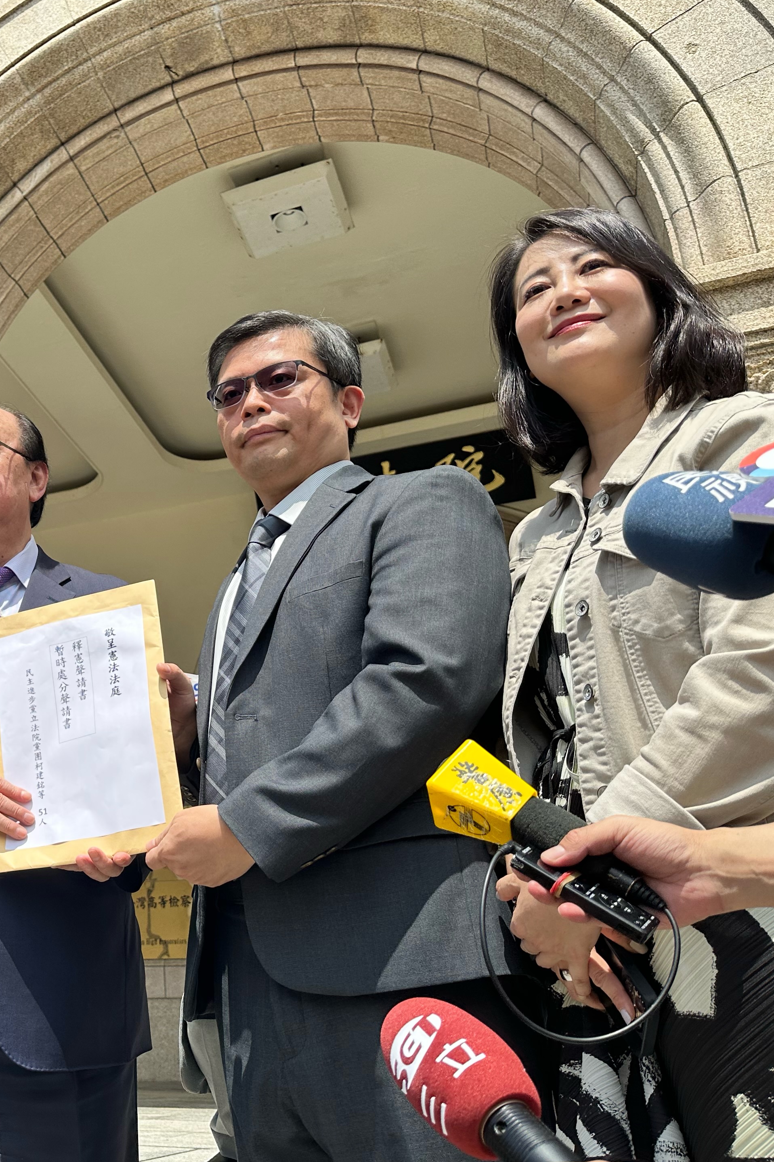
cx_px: 39
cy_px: 599
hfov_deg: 35.1
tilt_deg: +21.8
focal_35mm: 35
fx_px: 1129
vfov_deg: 54.4
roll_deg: -0.5
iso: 80
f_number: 1.78
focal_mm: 6.86
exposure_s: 1/2967
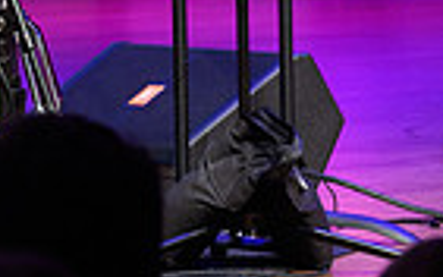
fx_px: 10113
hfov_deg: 2.5
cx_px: -207
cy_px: -285
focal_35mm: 838
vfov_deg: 1.6
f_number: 5.6
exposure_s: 1/200
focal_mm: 200
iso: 3200
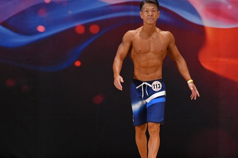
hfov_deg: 5.7
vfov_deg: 3.8
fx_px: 2379
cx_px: 134
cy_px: 97
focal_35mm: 360
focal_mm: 180
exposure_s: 1/400
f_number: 5.6
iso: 3200
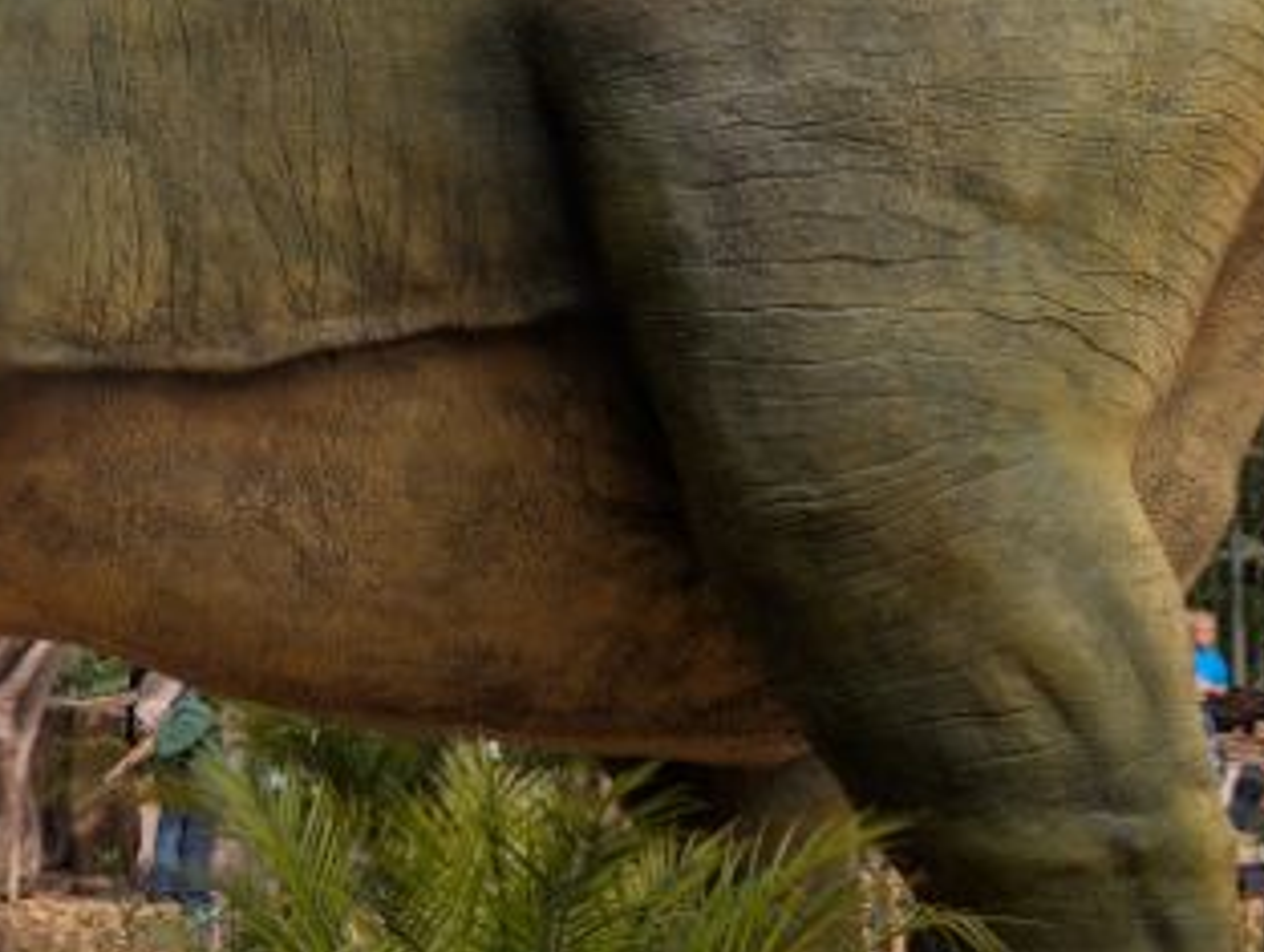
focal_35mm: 77
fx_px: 2816
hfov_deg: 23.9
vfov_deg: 19.0
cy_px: 213
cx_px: -85
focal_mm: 6.9
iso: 21
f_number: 1.68
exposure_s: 1/535
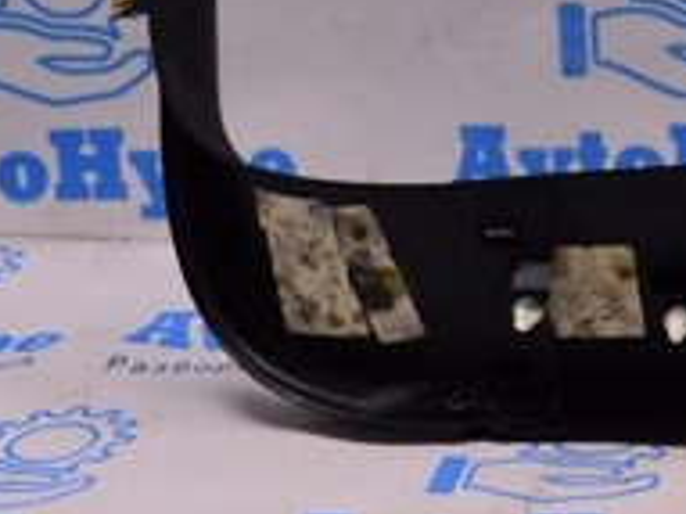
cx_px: 1142
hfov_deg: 12.7
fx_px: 2872
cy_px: -207
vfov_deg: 10.0
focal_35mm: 145
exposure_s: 1/125
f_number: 8
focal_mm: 30
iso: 1600
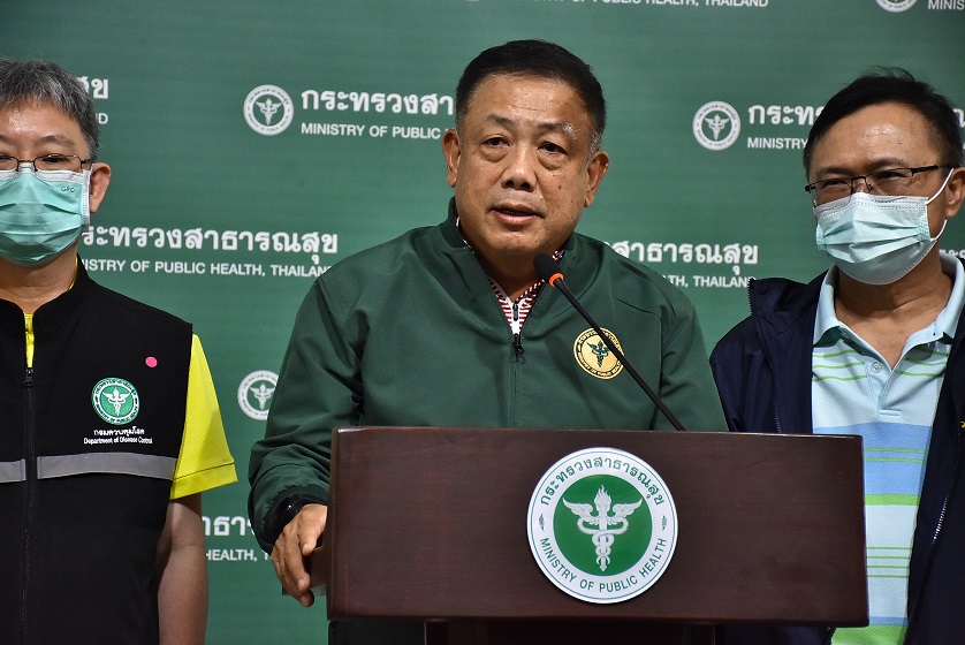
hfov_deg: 19.4
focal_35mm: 105
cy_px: 322
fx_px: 2816
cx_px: 482
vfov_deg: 13.1
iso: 1250
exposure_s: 1/125
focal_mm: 70
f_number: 5
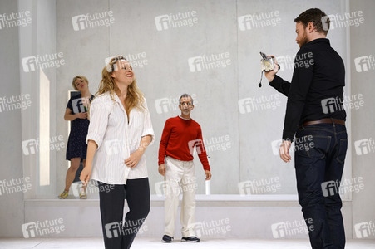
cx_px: 188
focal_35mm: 85
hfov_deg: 23.9
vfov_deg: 16.0
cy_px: 124
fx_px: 885
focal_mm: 85
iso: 640
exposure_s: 1/160
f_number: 6.3
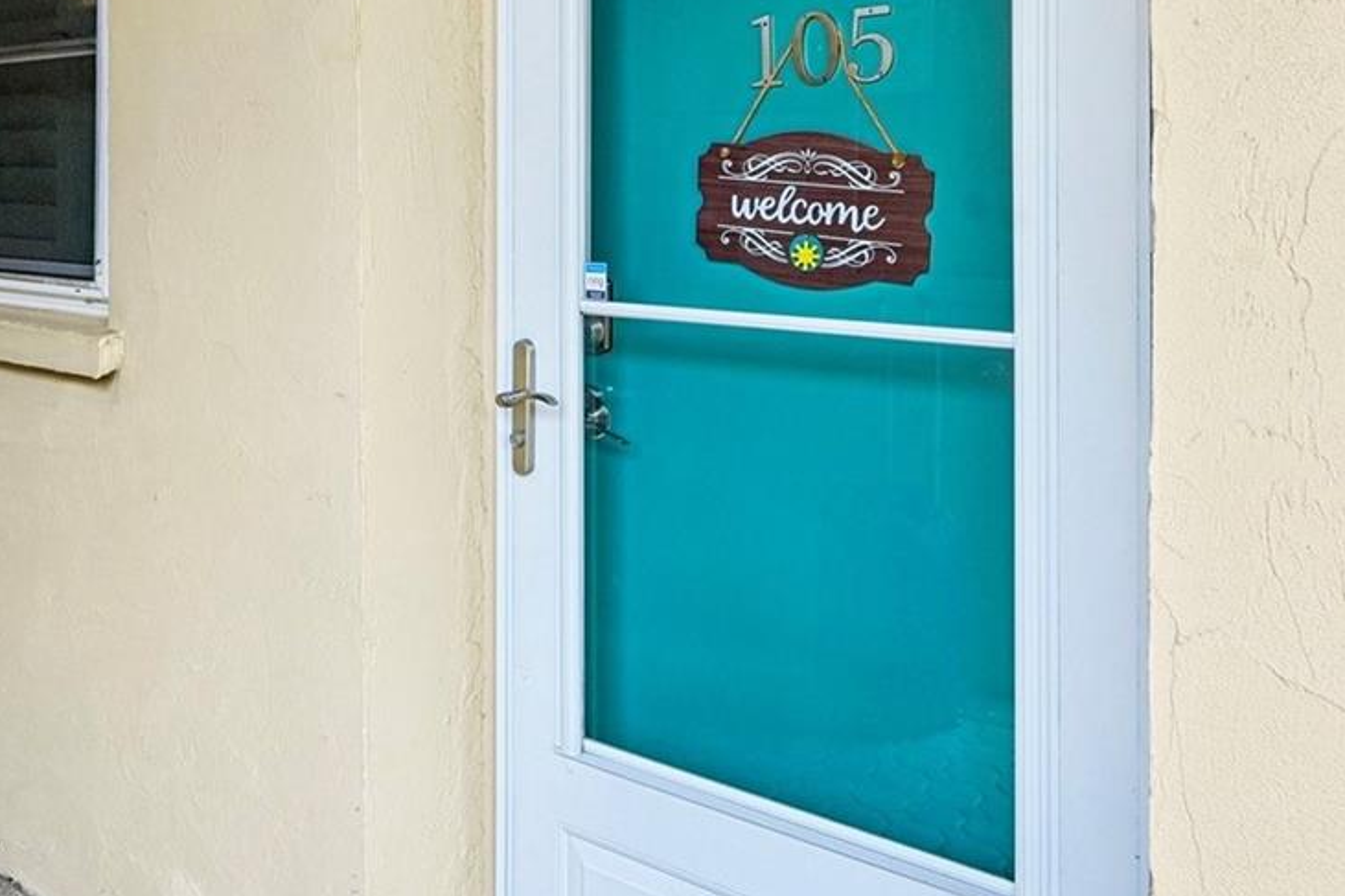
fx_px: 1307
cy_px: 156
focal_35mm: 35
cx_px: 495
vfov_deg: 36.3
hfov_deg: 53.8
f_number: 8
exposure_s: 1/125
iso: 400
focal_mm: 16
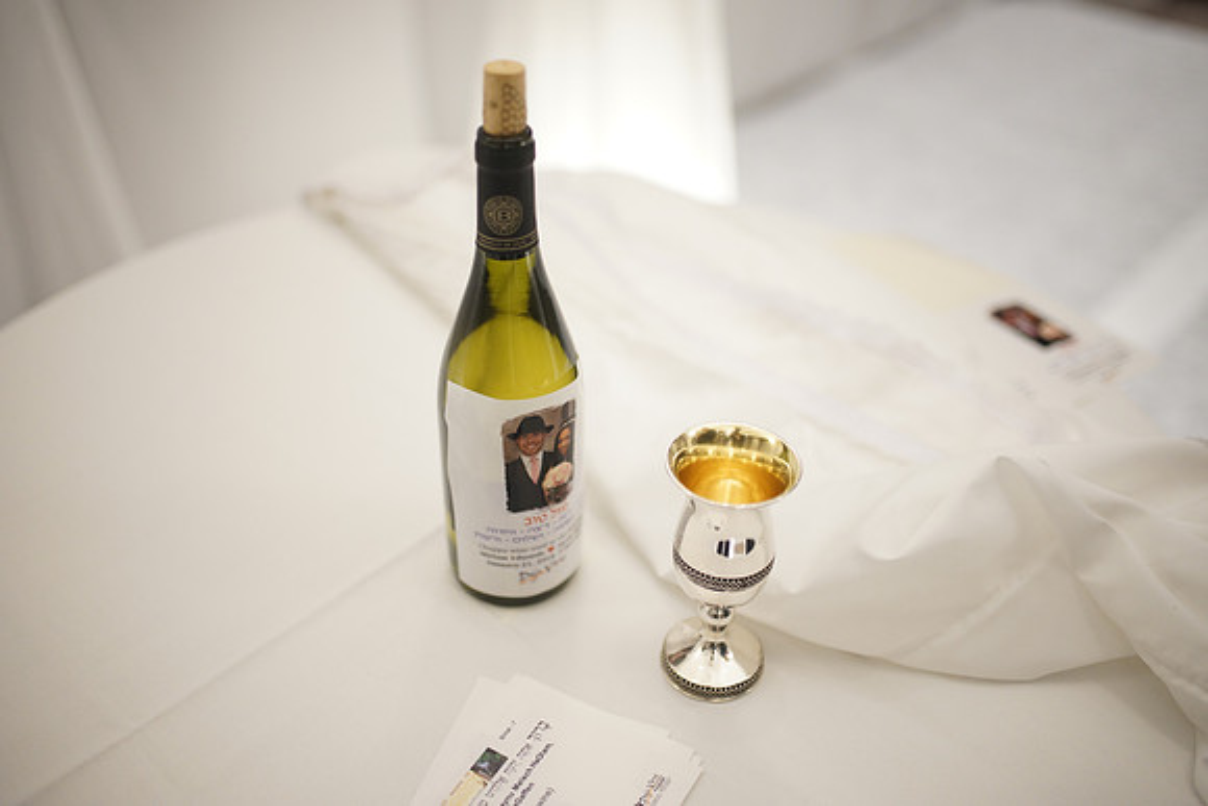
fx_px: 1175
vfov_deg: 37.9
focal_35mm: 35
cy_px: 403
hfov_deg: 54.4
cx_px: 604
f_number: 1.4
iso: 800
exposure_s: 1/125
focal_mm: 35
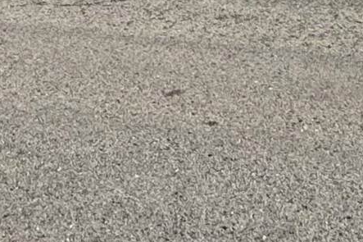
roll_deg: -0.4
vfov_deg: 9.1
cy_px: -594
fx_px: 1018
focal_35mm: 101
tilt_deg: +10.3
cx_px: 352
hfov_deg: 19.7
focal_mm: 2.22
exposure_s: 1/3906
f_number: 2.2
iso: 32
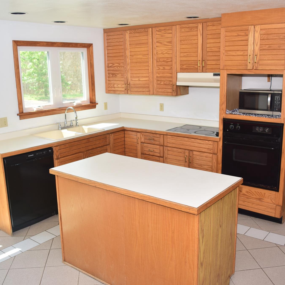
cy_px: 142
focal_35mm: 35
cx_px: 145
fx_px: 326
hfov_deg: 47.2
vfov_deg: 47.2
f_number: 6.3
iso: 250
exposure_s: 1/160
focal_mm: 18
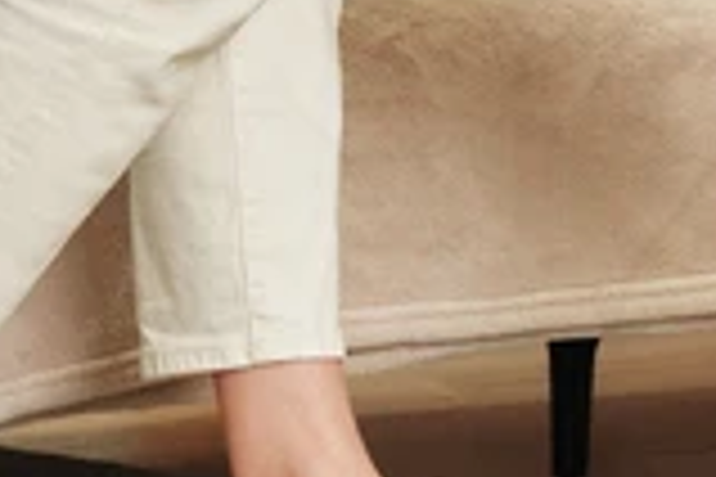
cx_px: 1238
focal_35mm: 295
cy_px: 34
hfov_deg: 6.8
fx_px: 5867
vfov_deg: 4.7
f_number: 5.6
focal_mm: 31.1
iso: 2000
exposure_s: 1/125
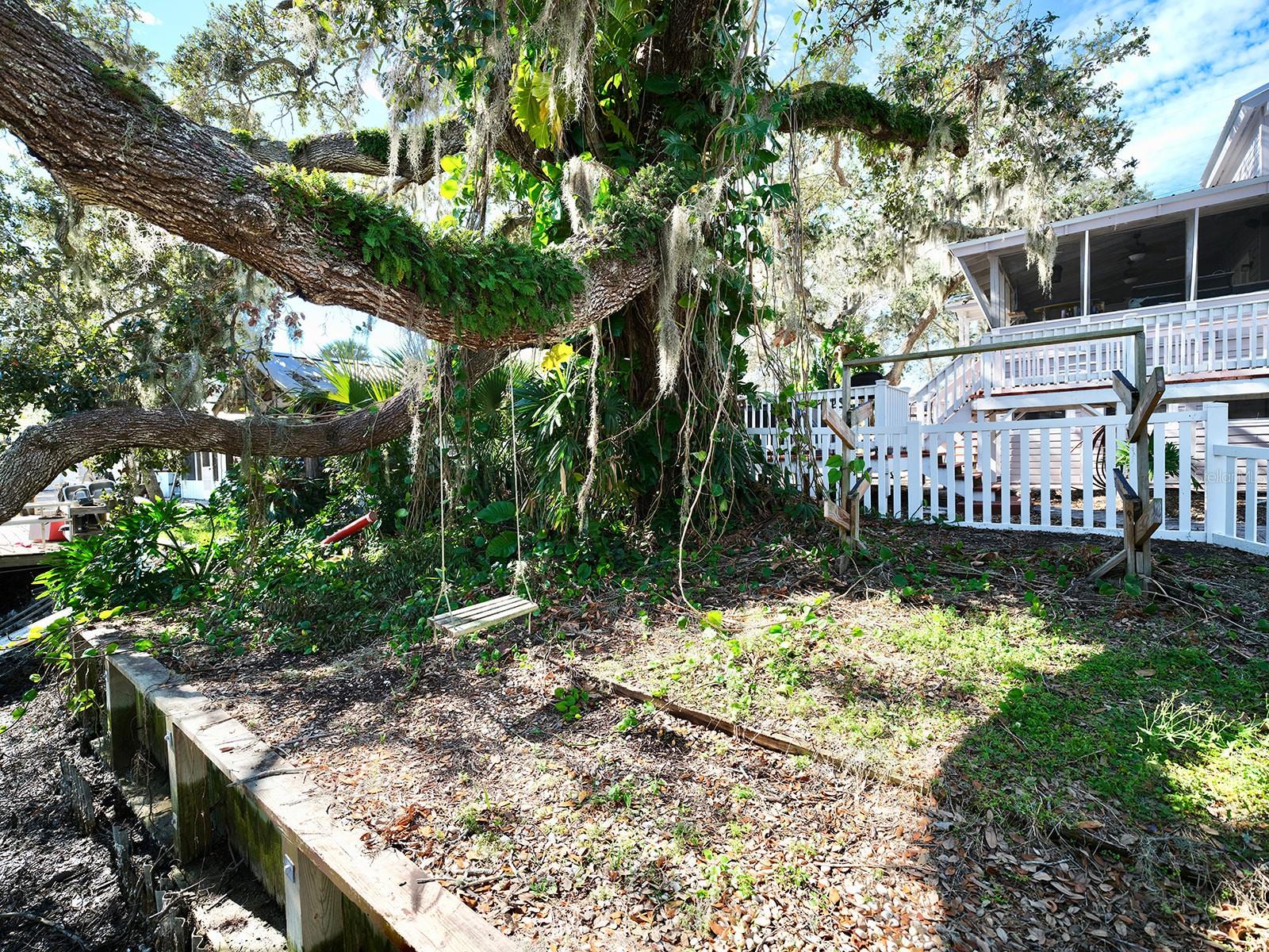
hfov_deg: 94.5
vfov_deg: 78.1
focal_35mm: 16
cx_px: 634
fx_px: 587
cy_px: 476
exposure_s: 1/250
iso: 125
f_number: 4
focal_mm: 20
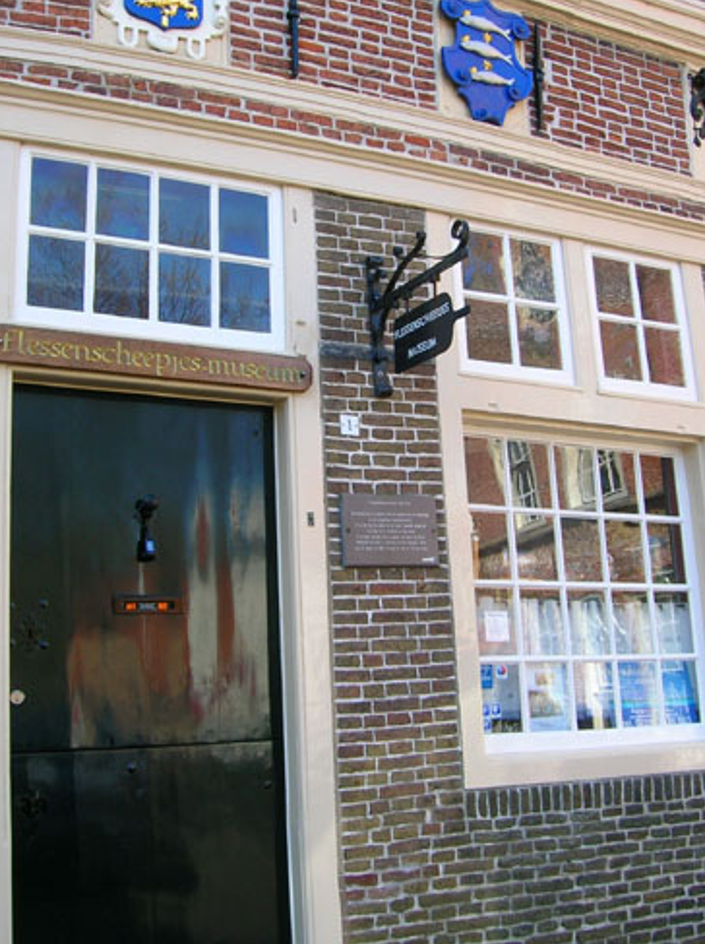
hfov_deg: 34.3
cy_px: 425
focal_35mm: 42
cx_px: 351
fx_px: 1143
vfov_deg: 44.8
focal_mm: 5.7
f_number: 4.9
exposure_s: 1/62
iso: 50
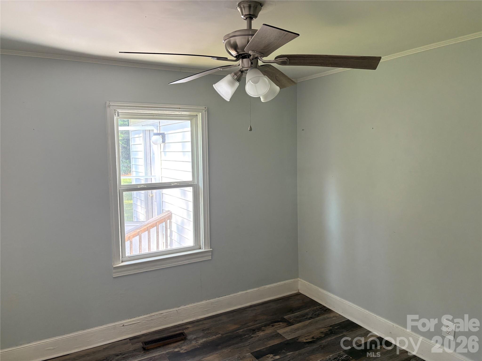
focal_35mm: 26
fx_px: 362
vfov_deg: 53.1
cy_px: 180
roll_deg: +1.2
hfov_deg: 67.3
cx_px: 241
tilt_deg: -3.2
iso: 125
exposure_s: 1/98
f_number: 1.6
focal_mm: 5.96
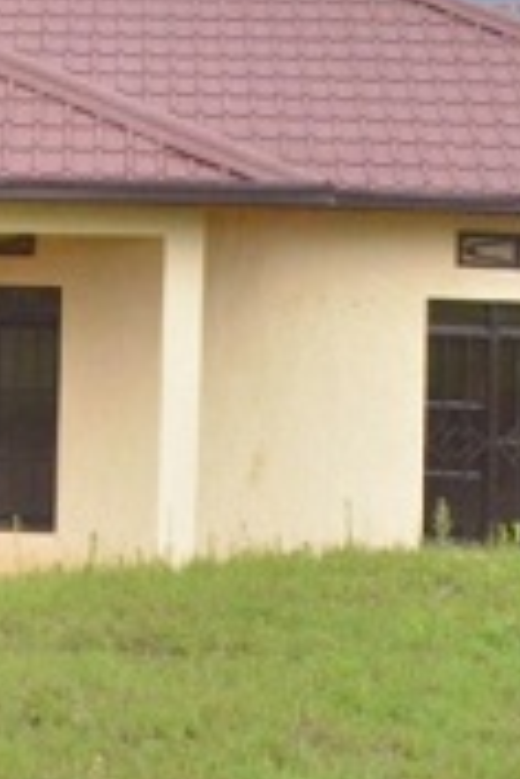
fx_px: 2361
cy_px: -40
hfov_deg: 11.5
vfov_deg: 18.2
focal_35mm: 109
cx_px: -447
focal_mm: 18
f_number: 10
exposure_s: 1/2500
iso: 6400
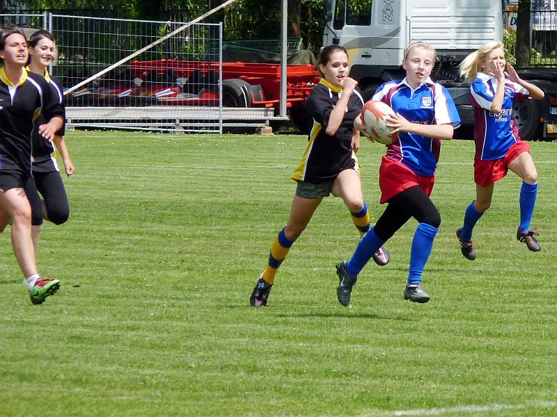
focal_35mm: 335
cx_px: 278
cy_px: 208
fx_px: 5390
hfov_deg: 5.9
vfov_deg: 4.4
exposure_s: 1/640
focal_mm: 59.5
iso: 125
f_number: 5.6
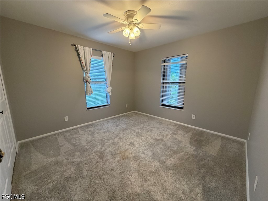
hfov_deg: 102.1
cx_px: 134
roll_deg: +0.1
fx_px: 108
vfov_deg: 85.7
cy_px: 100
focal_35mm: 14
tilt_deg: -10.0
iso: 320
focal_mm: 2.22
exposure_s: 1/60
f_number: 2.2
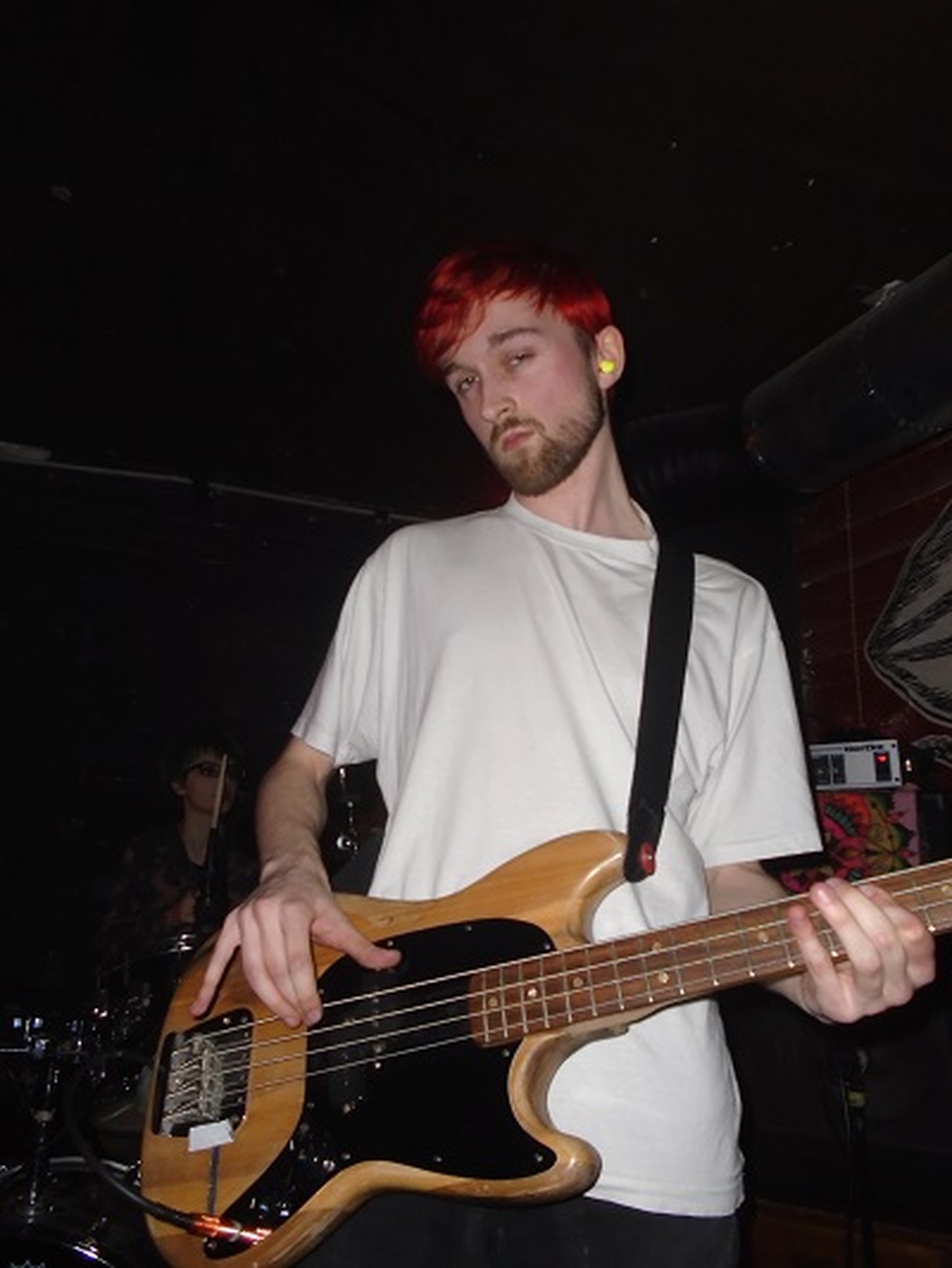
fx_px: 953
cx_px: 476
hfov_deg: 53.1
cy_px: 634
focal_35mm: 26
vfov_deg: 67.3
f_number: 3.2
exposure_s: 1/30
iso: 200
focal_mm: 4.6
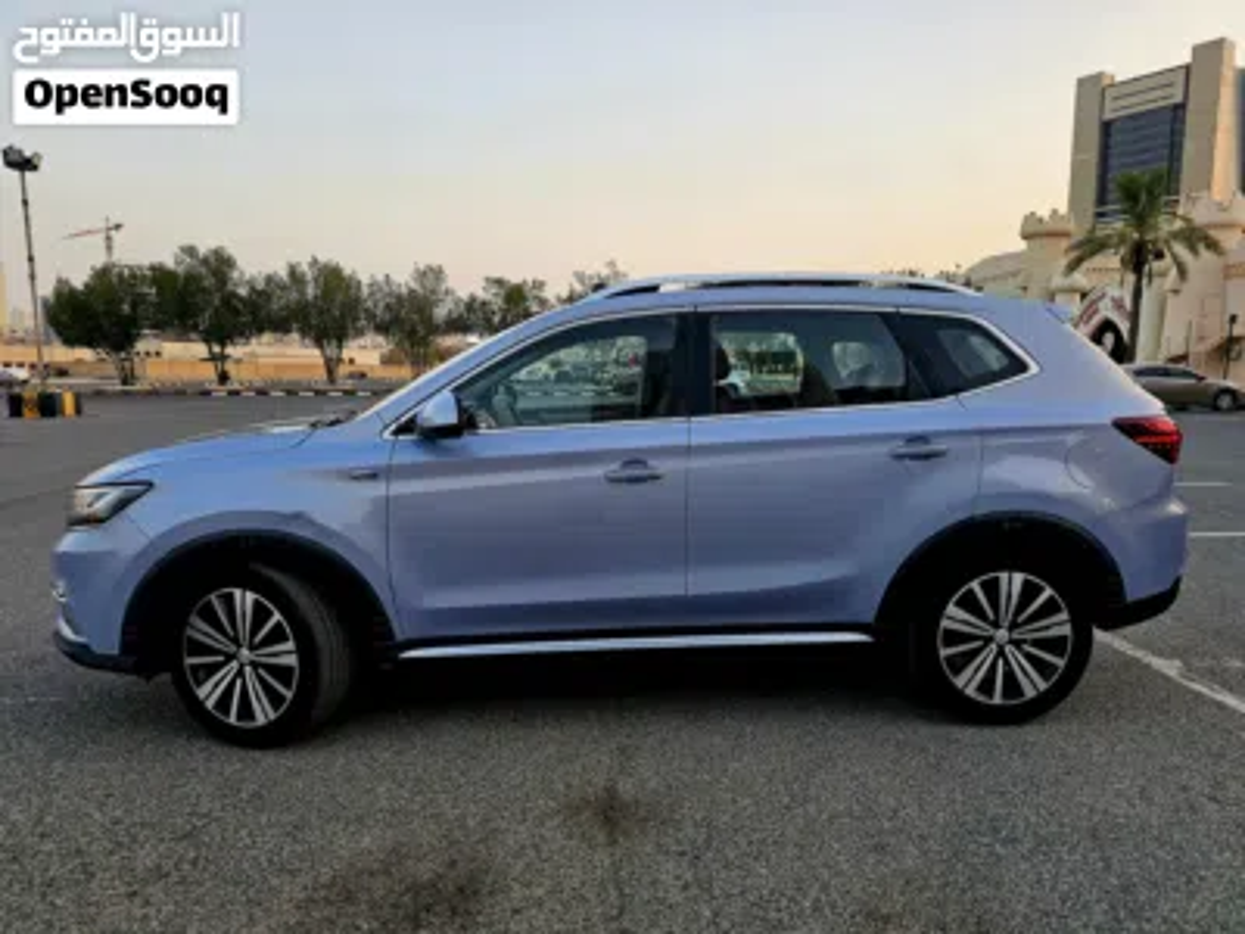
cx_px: 622
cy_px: 467
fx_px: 827
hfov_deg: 73.9
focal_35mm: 23
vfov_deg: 58.9
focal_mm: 6.3
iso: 64
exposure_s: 1/182
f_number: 1.7
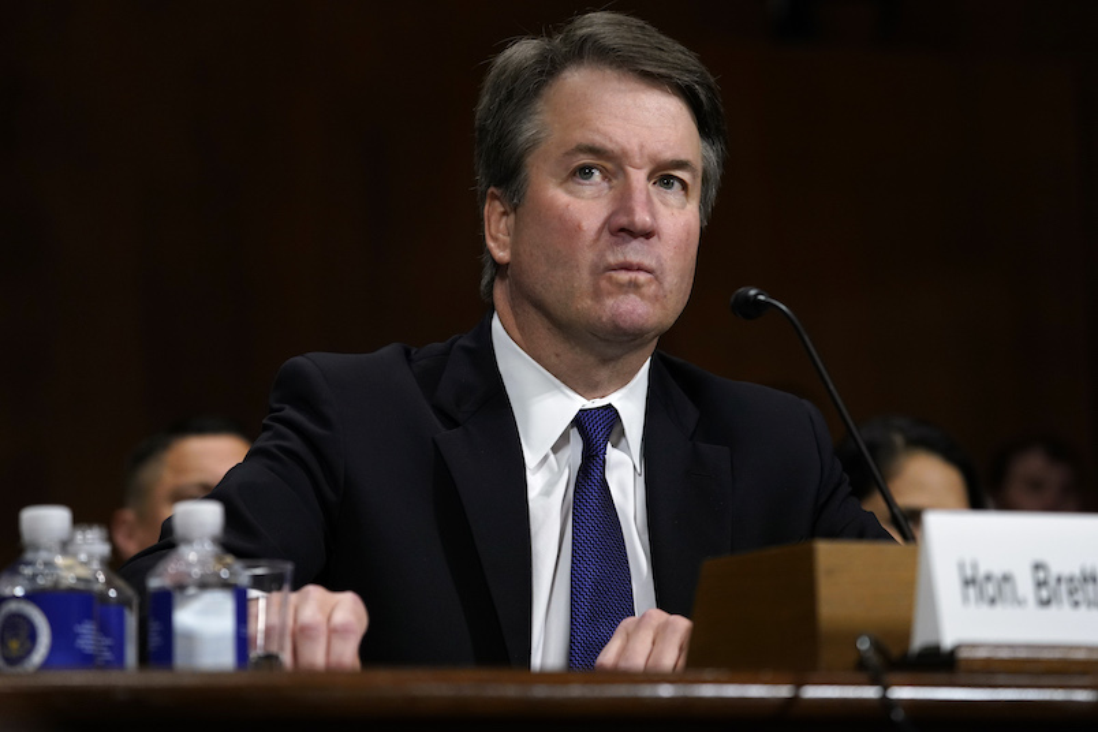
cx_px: 549
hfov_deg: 12.0
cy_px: 366
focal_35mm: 171
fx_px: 5215
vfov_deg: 8.0
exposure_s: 1/250
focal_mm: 171
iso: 2500
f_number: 5.6
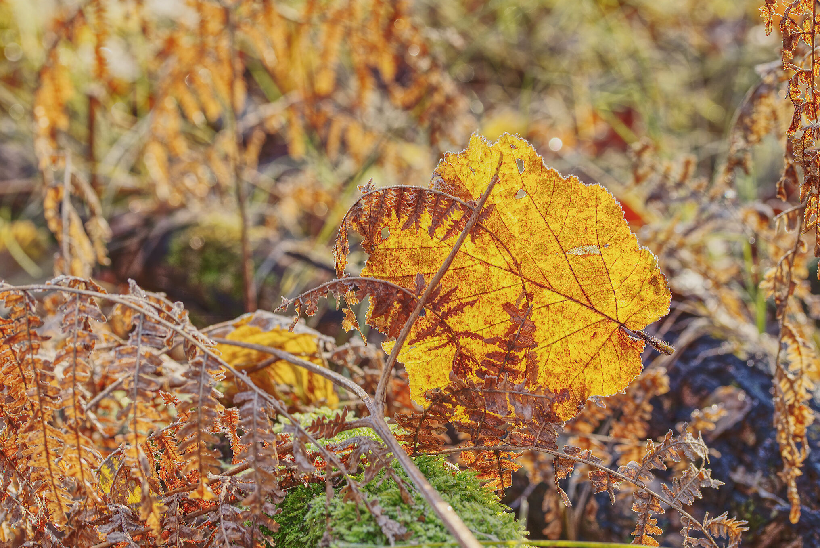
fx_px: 2826
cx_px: 404
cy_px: 302
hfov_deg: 16.5
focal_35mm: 124
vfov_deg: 11.1
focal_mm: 105
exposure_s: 1/15
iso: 100
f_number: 9
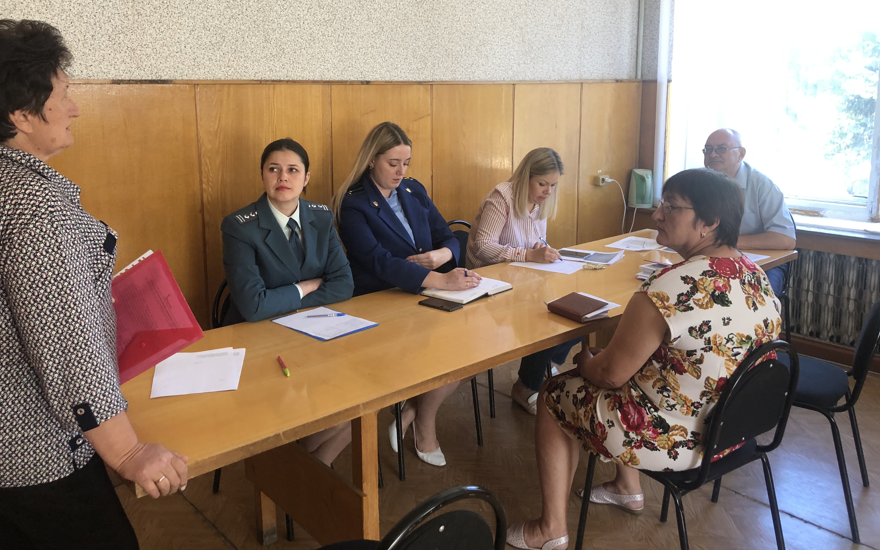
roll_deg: -0.4
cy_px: 219
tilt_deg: -8.0
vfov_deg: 41.6
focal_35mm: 30
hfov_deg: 62.9
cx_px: 436
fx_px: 719
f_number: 1.8
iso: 32
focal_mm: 4
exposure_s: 1/30
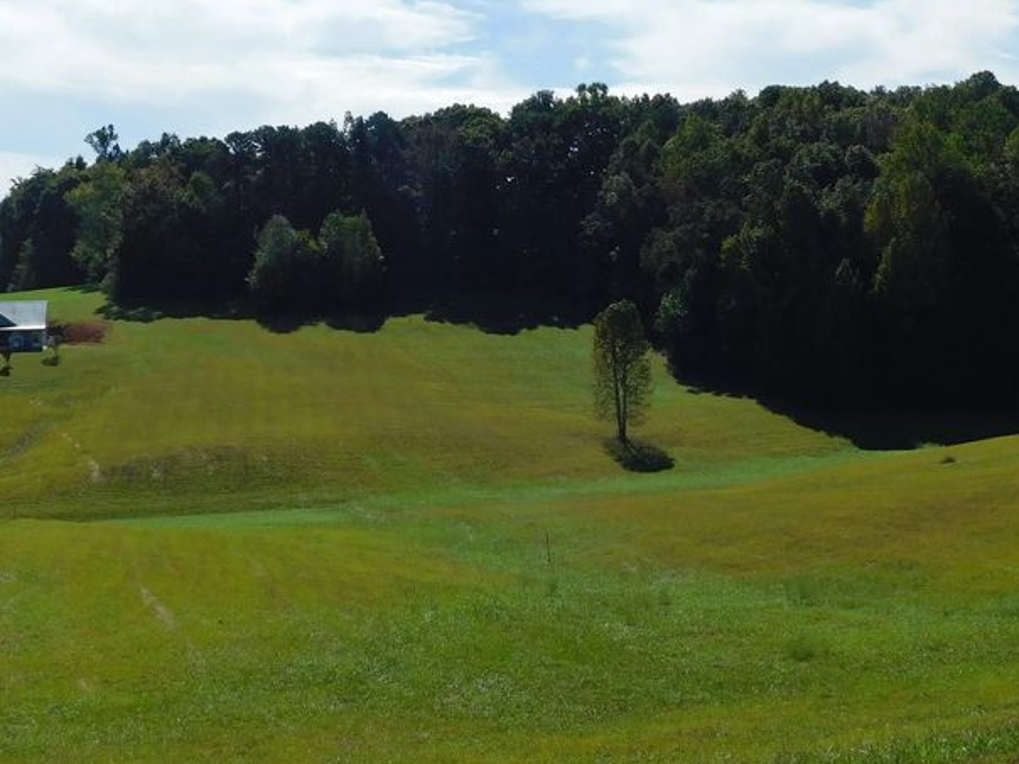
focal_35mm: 61
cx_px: 513
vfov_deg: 23.8
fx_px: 1796
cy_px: 204
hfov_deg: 31.7
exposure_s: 1/500
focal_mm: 6.3
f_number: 7
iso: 125
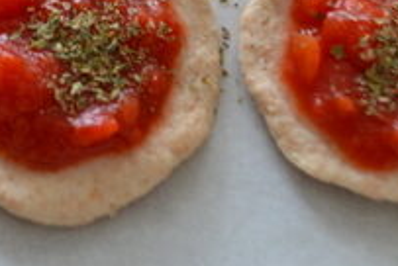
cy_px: -207
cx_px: 78
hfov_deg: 15.6
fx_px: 1439
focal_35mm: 130
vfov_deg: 10.0
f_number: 4.5
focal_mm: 22
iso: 400
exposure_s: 1/80
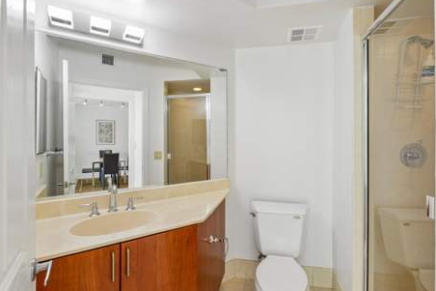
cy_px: 142
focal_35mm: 17
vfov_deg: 70.4
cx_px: 230
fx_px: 206
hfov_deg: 93.2
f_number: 9
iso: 200
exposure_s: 1/8
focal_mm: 16
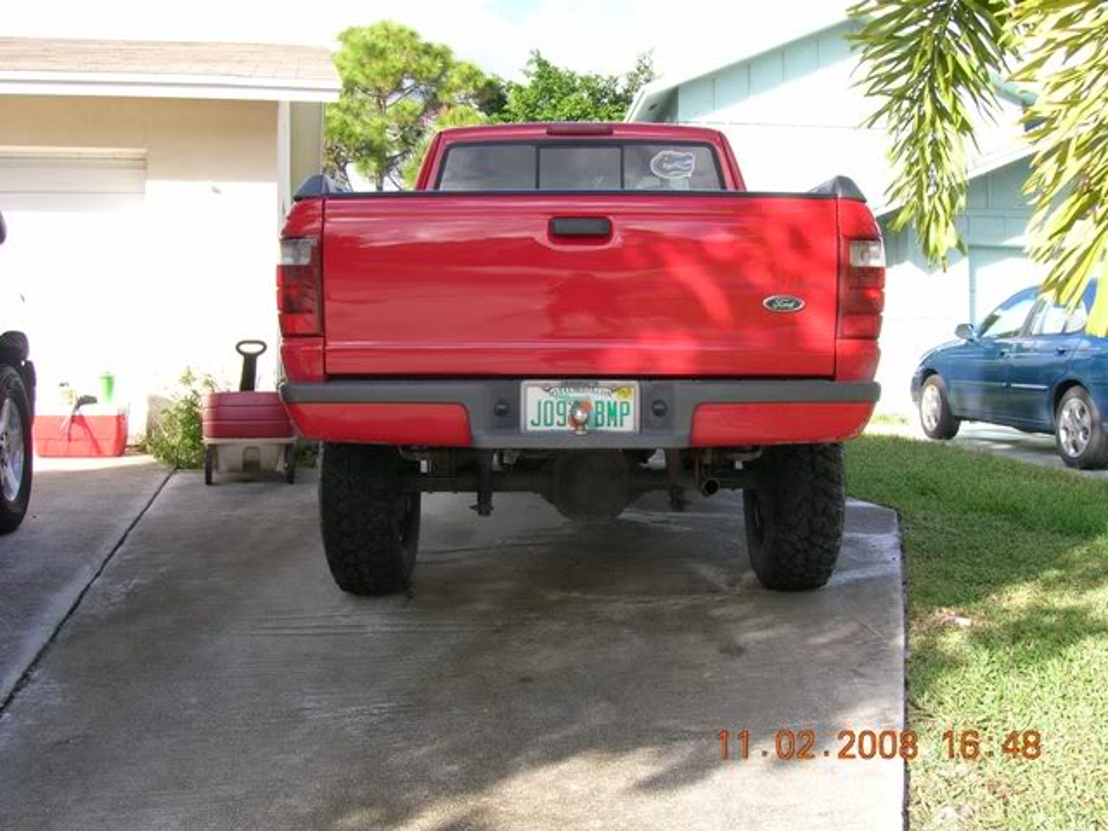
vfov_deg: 41.8
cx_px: 554
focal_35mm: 34
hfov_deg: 54.0
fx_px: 1088
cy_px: 416
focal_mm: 5.7
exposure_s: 1/100
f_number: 4.9
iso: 50
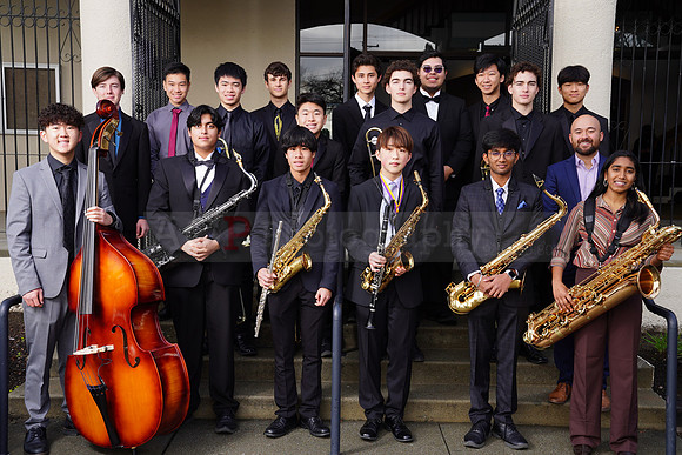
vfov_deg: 31.2
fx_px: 815
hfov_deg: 45.4
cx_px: 341
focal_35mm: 43
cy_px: 228
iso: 200
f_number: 6.3
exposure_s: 1/200
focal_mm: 43
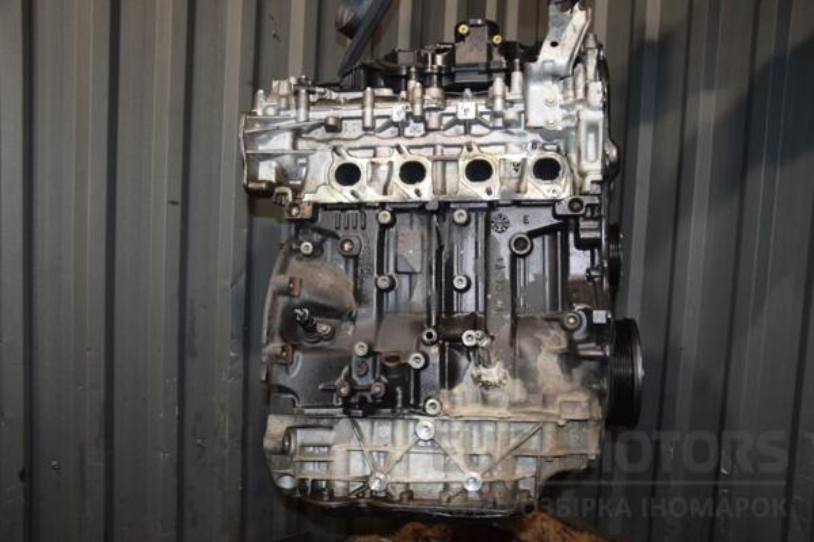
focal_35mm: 32
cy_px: 271
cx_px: 407
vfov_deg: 41.7
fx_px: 712
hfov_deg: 59.5
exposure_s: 1/60
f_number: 5
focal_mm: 21
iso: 800
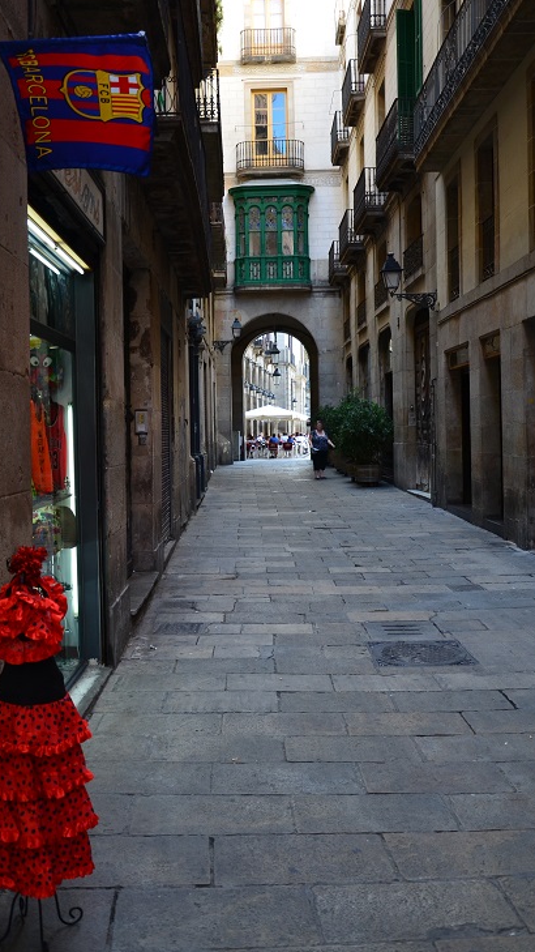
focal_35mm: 35
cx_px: 248
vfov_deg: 56.6
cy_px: 479
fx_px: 883
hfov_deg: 33.7
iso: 500
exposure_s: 1/160
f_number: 4
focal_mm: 22
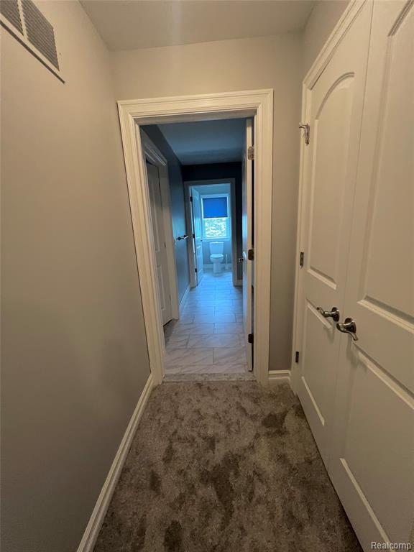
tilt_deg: -13.6
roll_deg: +4.4
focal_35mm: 13
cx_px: 207
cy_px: 276
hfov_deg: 89.9
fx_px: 207
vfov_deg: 106.2
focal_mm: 1.57
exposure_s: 1/60
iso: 400
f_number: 1.8
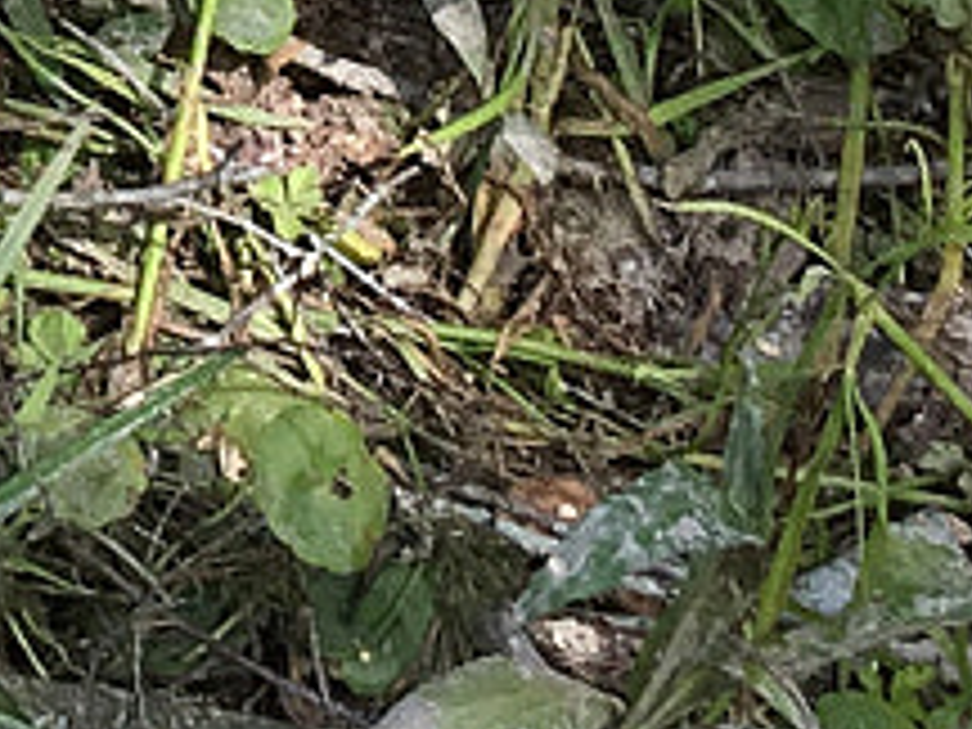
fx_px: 6037
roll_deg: -0.9
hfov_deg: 8.5
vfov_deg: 6.3
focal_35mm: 215
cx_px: -1215
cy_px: -1516
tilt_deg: -31.1
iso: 25
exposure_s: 1/299
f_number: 2.2
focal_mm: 4.15
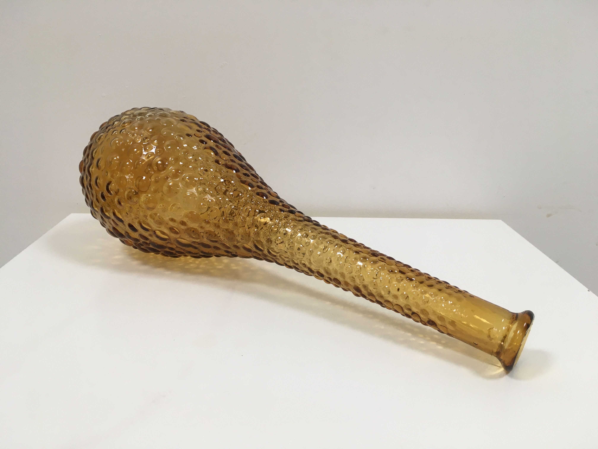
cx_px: 299
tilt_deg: -19.9
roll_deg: -1.0
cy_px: 224
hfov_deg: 61.7
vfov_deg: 48.2
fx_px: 501
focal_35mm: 29
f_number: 2.2
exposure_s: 1/33
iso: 25
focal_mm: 4.15
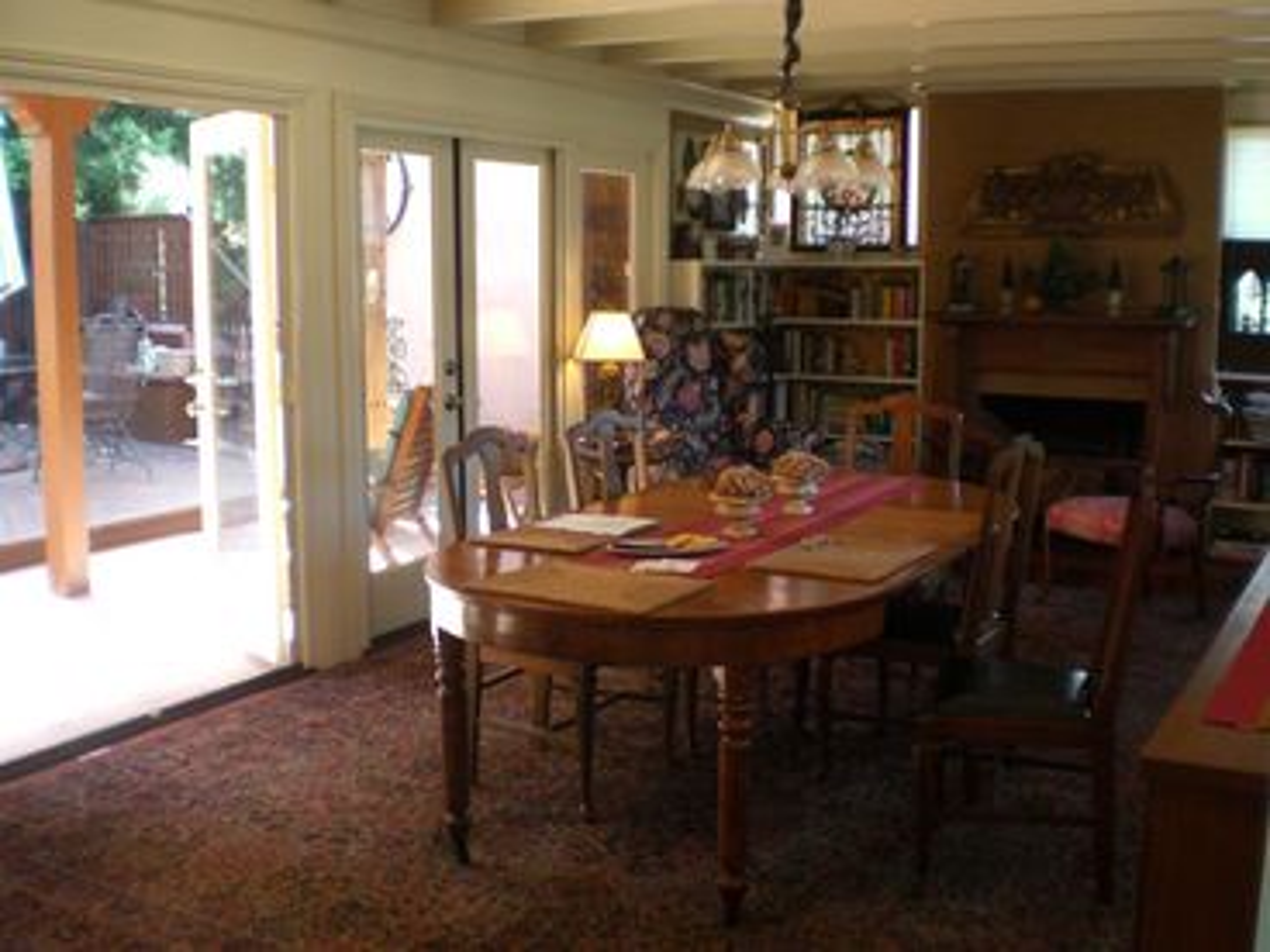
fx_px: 1394
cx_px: 635
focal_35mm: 38
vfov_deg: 37.7
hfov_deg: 49.0
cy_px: 476
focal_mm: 6.3
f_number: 3.1
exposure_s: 1/80
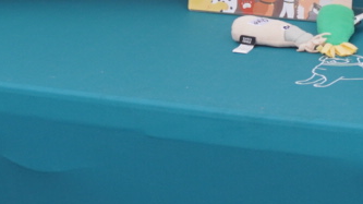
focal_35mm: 169
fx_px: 1624
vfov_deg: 6.8
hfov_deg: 12.1
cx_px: 560
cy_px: -275
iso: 100
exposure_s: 1/320
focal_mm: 22.1
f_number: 4.5
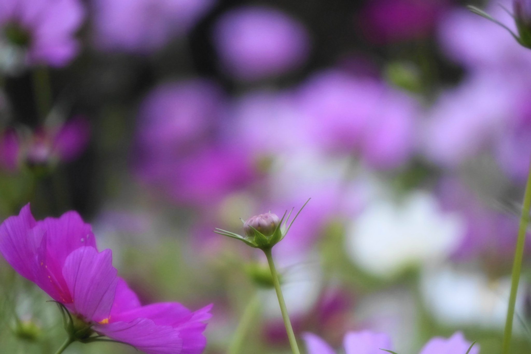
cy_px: 177
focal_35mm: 315
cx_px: 266
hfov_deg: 6.5
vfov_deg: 4.4
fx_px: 4643
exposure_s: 1/400
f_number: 6.3
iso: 2000
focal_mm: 210
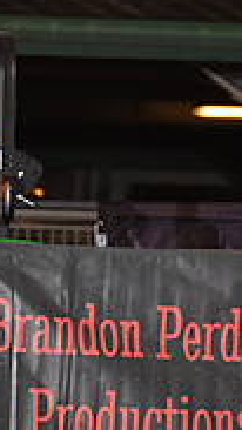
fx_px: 10205
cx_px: 651
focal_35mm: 895
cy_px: 347
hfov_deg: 1.4
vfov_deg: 2.4
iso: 1000
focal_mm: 270
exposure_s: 1/250
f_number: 5.6
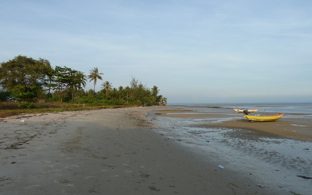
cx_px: 156
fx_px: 230
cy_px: 110
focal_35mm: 27
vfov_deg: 45.9
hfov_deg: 68.4
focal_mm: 4.1
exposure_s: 1/320
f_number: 4
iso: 80
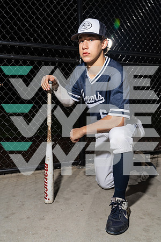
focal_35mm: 33
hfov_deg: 40.0
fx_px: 221
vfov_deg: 57.2
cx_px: 80
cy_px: 121
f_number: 5.6
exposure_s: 1/125
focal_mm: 33
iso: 125
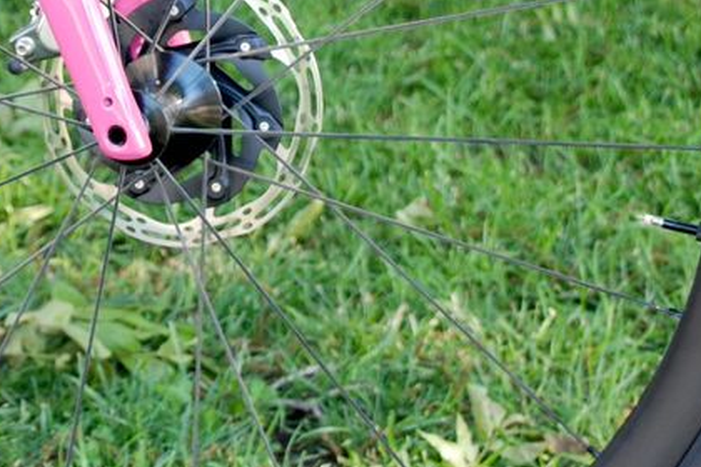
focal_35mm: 110
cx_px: 162
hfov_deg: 18.5
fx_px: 2142
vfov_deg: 12.4
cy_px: 101
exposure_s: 1/60
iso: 400
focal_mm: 24
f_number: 4.2
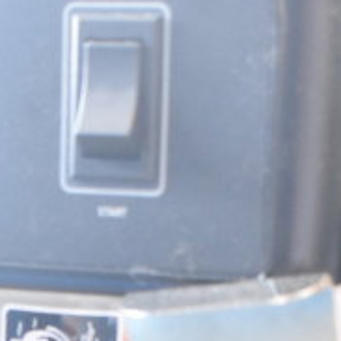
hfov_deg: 10.9
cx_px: 35
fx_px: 1773
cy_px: 577
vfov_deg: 10.4
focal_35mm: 159
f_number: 4
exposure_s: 1/40
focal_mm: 25
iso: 2000
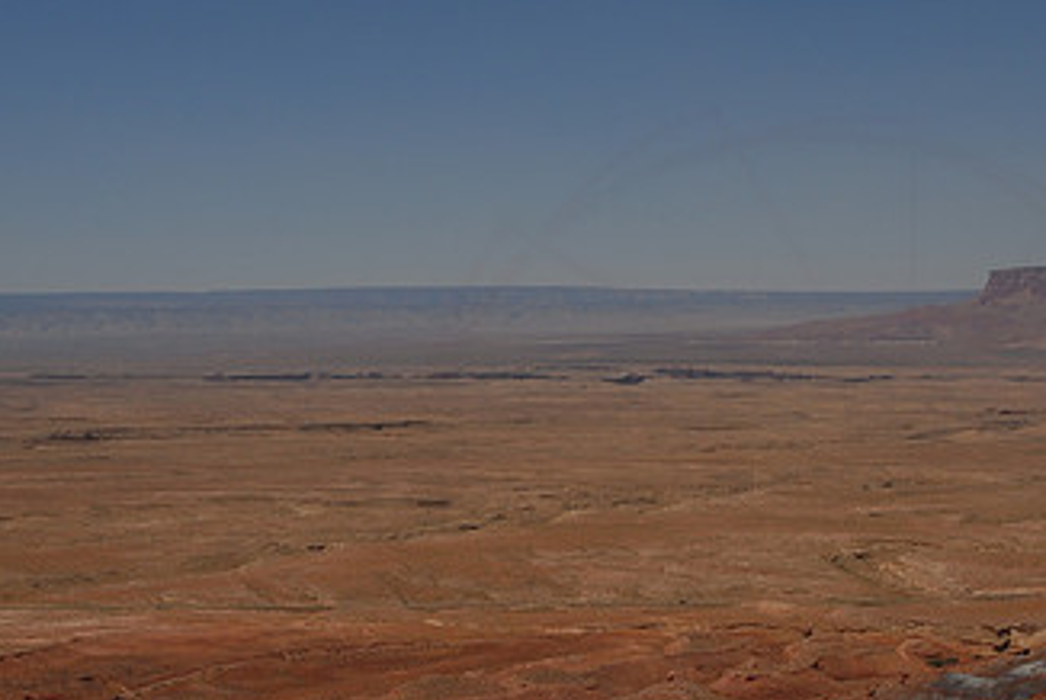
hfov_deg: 31.3
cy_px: 389
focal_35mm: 64
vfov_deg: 21.3
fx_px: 1861
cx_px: 645
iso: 100
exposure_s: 1/500
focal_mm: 24
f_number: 11
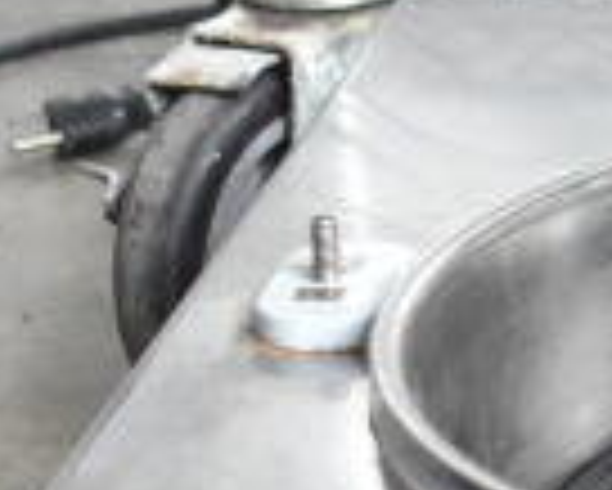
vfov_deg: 8.0
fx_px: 3426
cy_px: 708
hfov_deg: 9.4
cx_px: 1287
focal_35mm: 189
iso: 1600
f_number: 5.6
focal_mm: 30
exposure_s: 1/125
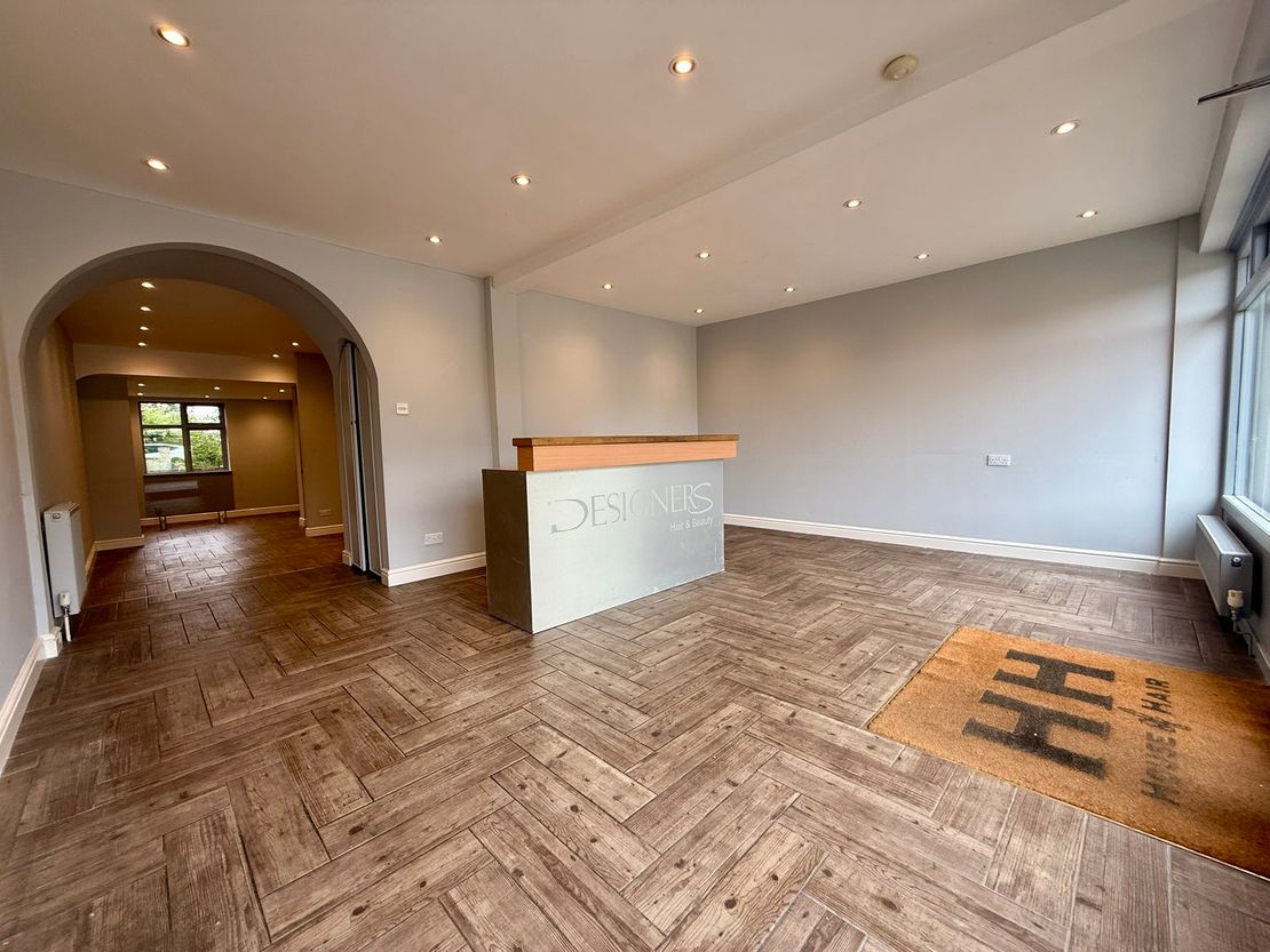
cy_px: 476
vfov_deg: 85.7
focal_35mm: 14
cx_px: 635
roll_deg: +2.2
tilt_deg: -3.7
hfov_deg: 102.1
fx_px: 514
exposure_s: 1/99
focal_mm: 2.22
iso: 64
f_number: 2.2
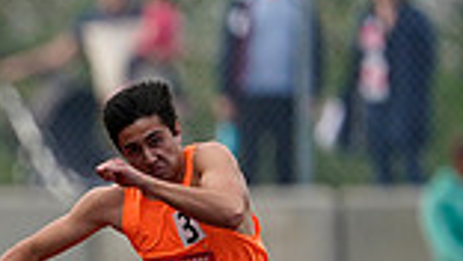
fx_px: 28748
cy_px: 363
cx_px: -291
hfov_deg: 0.9
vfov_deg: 0.5
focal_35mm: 2340
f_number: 4
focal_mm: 600
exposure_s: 1/1600
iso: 800
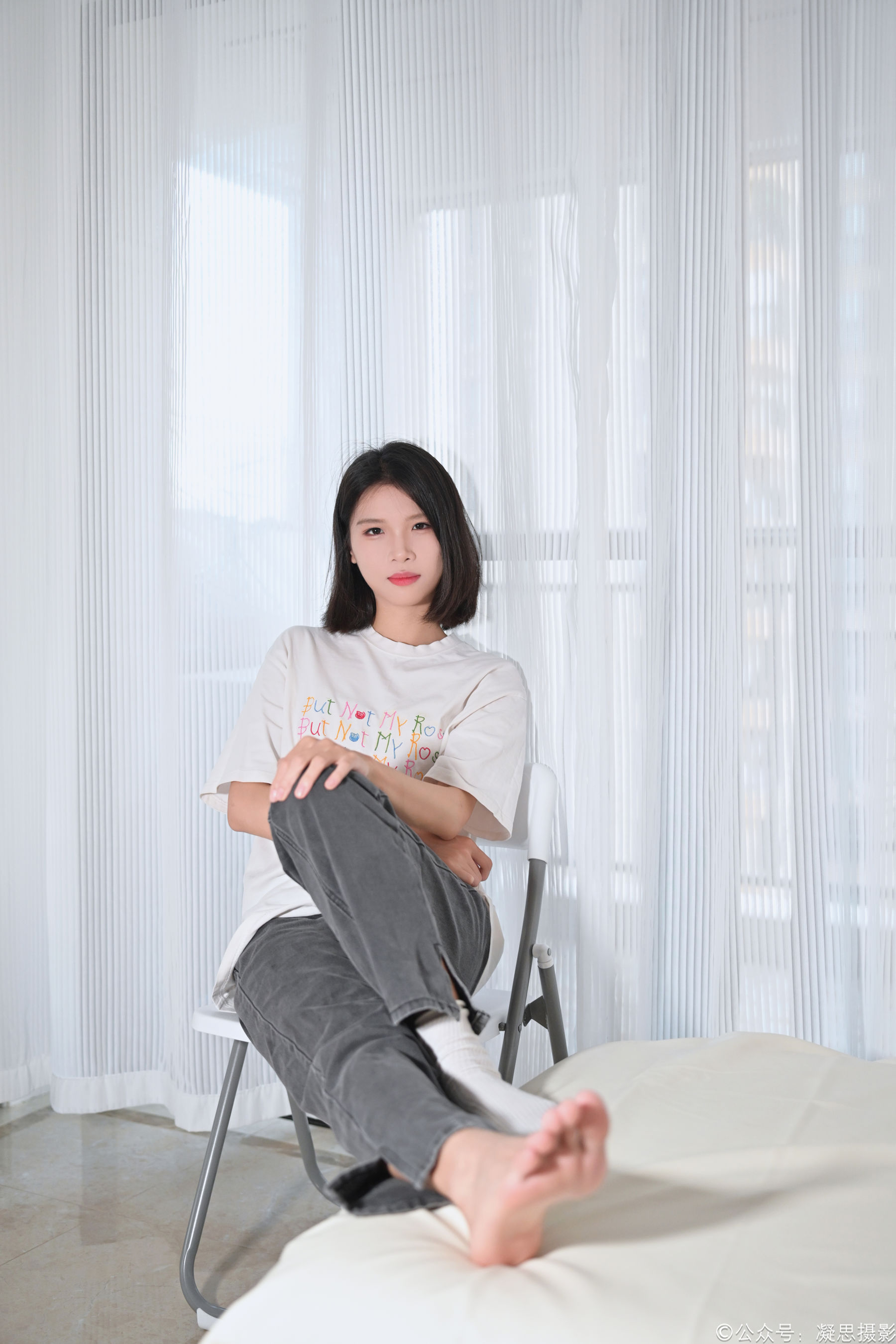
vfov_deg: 48.5
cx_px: 448
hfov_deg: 33.4
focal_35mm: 40
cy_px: 672
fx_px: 1493
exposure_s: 1/100
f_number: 2.2
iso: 1600
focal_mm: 40
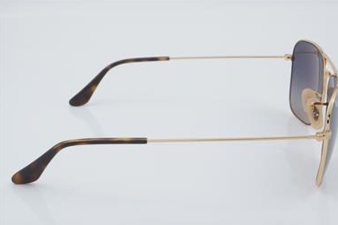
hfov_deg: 28.3
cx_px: 176
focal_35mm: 72
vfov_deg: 19.0
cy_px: 115
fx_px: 671
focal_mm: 45
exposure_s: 1/4
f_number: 32
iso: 100
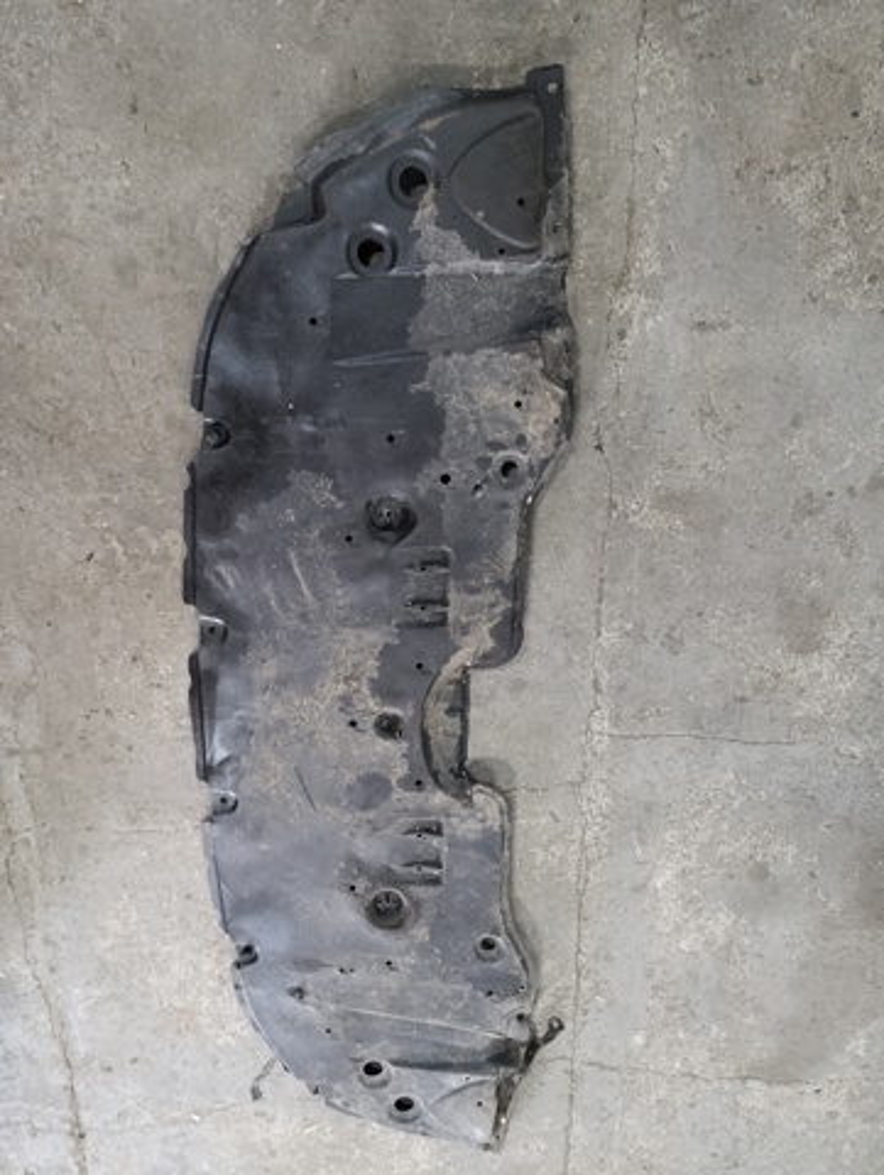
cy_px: 588
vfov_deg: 73.9
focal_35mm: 23
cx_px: 442
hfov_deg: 59.0
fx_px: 782
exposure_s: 1/25
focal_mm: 6.14
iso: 1250
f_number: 1.6
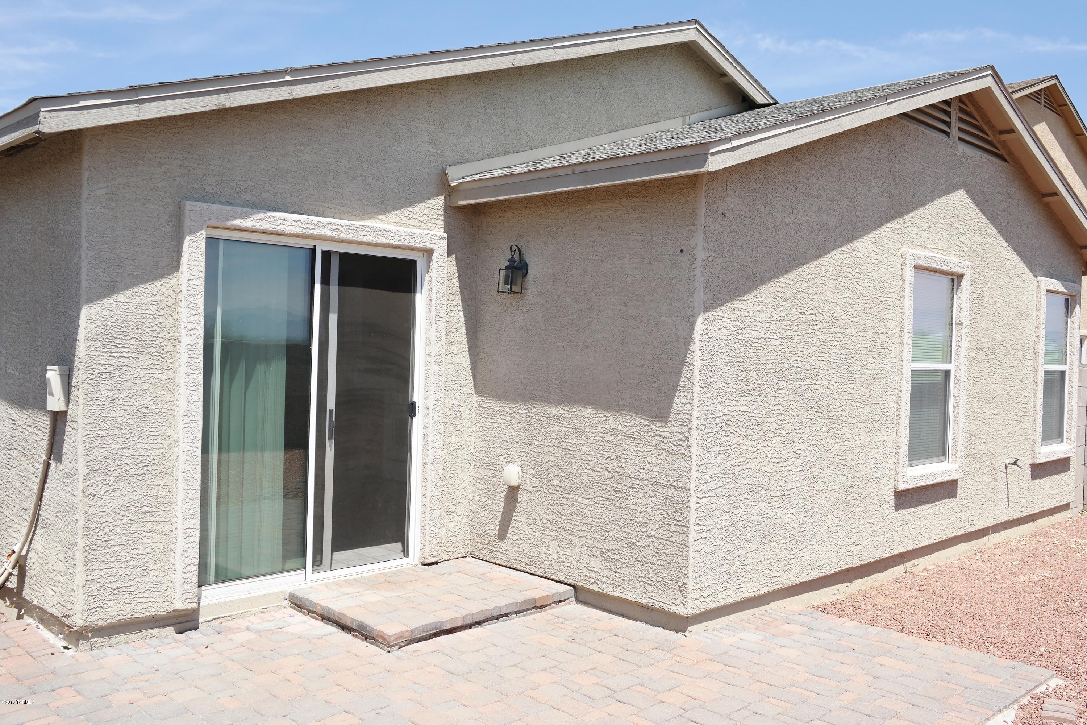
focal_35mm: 30
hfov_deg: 61.9
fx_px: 906
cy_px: 362
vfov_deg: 43.6
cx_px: 544
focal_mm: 20
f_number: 7.1
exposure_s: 1/250
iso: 100
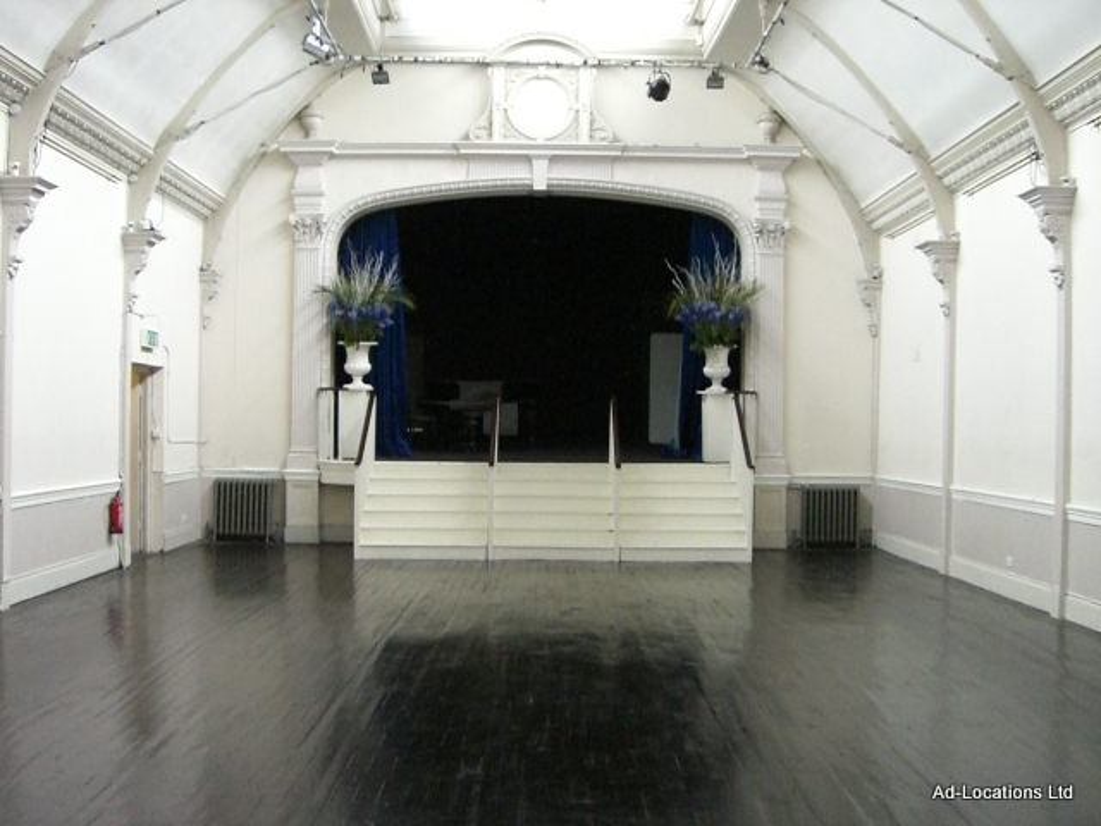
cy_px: 413
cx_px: 550
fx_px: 1209
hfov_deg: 49.0
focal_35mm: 38
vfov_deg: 37.7
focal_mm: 6.2
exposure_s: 1/50
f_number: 2.7
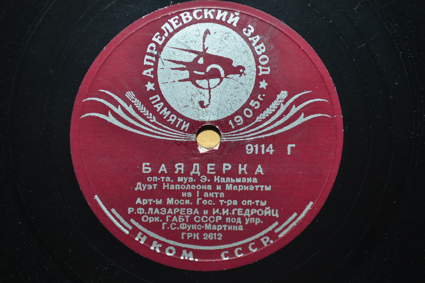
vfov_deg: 16.6
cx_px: 212
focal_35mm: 82
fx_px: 974
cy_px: 142
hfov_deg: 24.6
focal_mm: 55
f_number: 6.3
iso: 200
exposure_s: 1/200
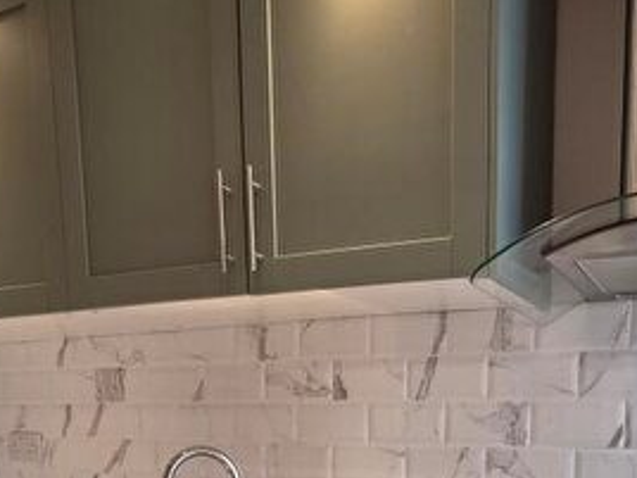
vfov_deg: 35.2
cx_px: 454
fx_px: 626
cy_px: 539
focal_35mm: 34
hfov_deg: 52.3
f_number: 2.2
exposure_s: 1/100
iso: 320
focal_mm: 2.2
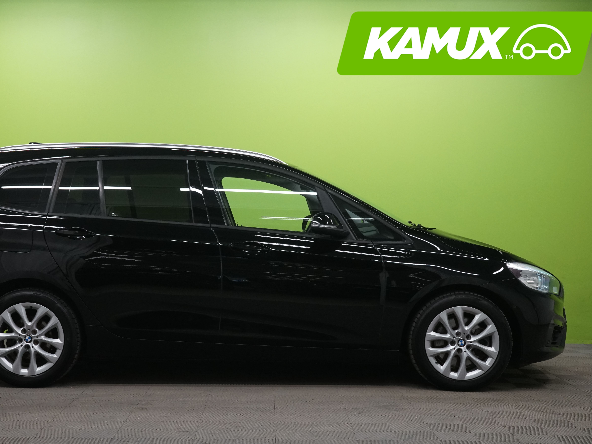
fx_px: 906
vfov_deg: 27.5
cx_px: 244
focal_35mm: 53
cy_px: 235
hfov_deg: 36.1
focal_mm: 44
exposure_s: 1/25
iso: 2000
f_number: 9
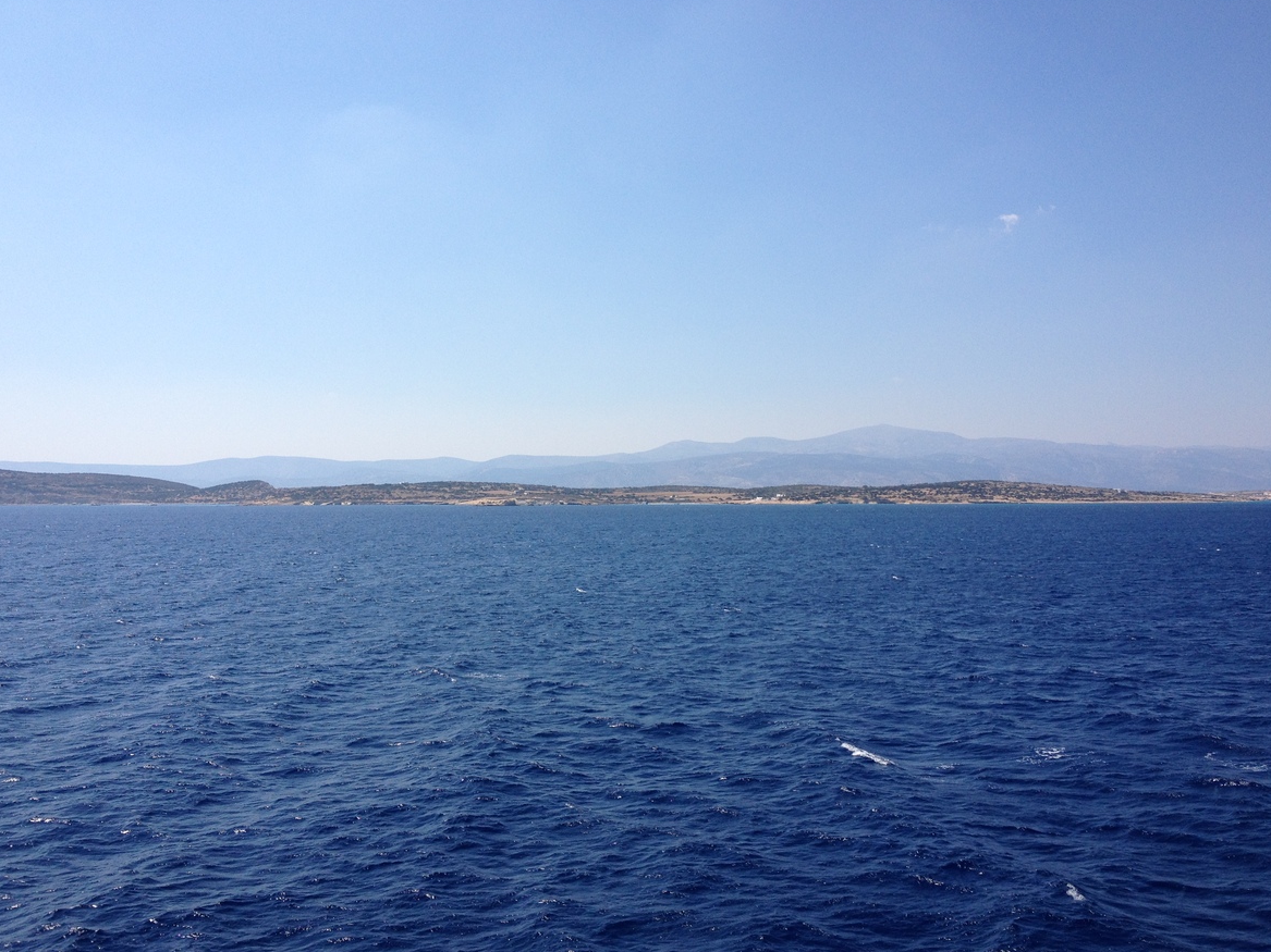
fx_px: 1322
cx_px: 632
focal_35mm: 36
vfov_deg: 39.7
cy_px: 473
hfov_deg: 51.4
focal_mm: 4.28
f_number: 2.4
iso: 50
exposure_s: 1/2404
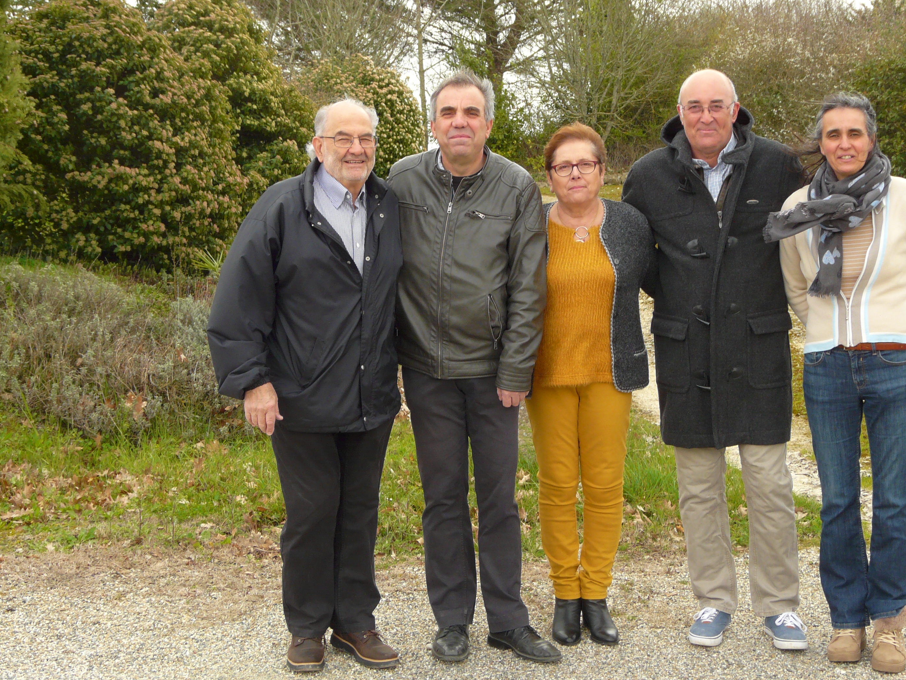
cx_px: 520
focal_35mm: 61
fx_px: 1597
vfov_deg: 24.0
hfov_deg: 31.6
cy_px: 317
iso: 100
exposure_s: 1/160
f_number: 4
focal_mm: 8.5
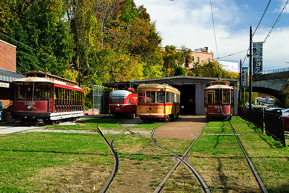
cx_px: 144
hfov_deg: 42.3
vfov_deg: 29.0
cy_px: 96
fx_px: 374
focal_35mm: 46
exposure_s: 1/250
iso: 400
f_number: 8
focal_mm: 31
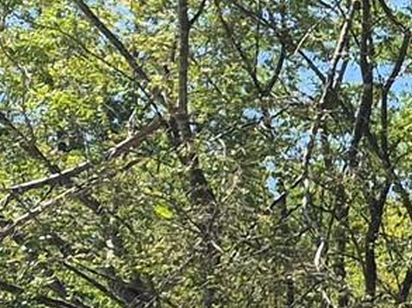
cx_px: 1356
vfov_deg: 9.1
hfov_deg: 9.1
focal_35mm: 161
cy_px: 339
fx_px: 1914
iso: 25
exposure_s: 1/990
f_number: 1.8
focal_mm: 5.4
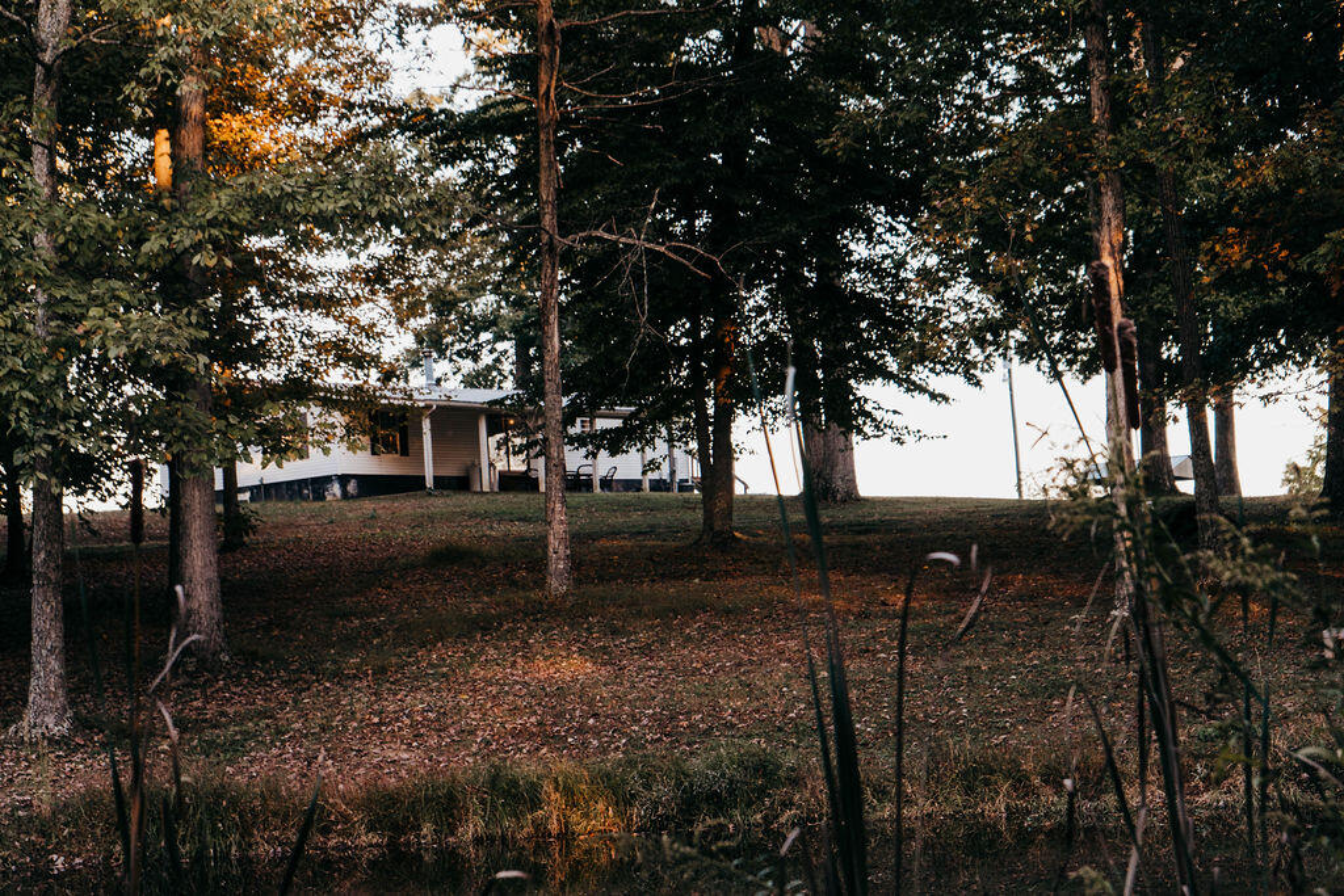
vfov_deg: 19.5
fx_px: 2614
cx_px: 672
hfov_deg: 28.8
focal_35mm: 70
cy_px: 448
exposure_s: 1/80
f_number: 5.6
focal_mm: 70
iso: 640
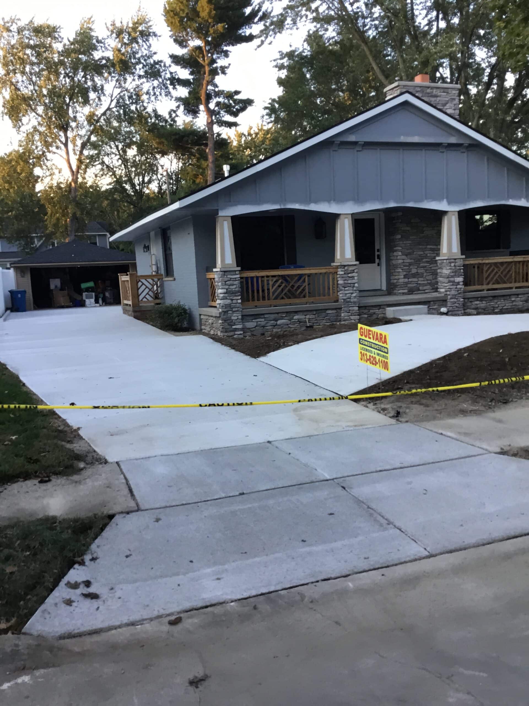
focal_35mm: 31
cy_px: 353
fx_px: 632
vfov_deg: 58.4
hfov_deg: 45.4
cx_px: 264
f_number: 2.4
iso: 32
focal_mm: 3.3
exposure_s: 1/30
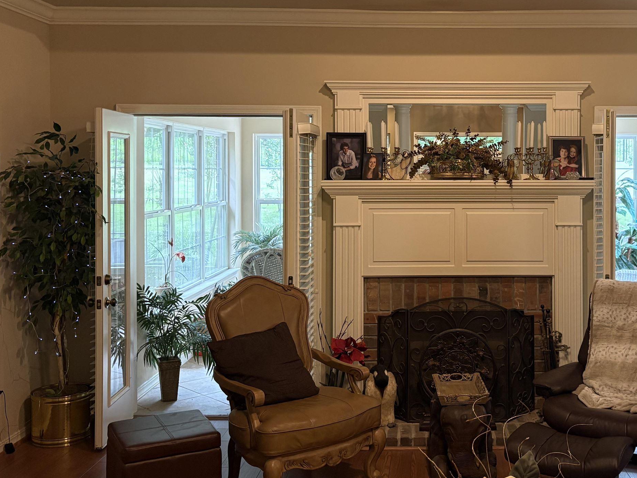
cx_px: 453
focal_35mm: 43
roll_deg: +0.3
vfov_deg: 33.4
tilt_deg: -0.6
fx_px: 791
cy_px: 174
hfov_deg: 42.9
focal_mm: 5.96
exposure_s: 1/60
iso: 200
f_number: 1.6
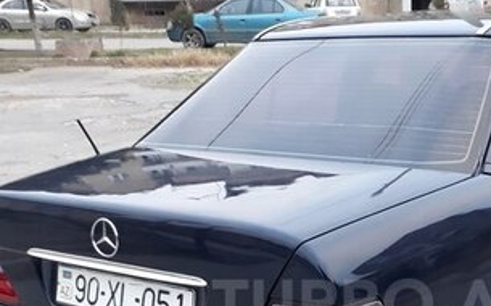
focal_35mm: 62
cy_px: 304
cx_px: 377
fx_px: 829
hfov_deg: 32.3
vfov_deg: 20.3
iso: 160
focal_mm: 3.6
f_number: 1.9
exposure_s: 1/33
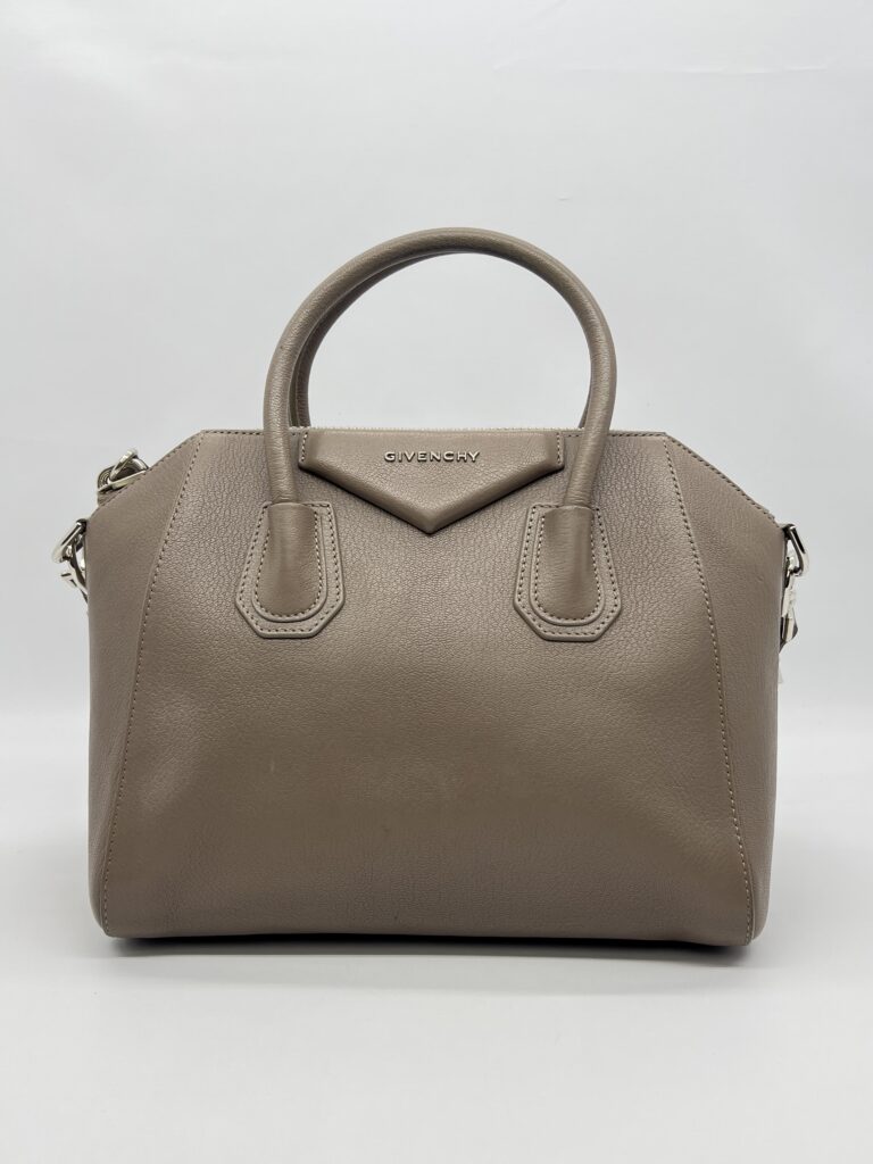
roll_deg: +0.0
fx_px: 874
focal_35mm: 26
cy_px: 582
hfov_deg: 53.1
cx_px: 436
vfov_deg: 67.3
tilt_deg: -9.4
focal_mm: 5.7
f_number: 1.5
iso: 40
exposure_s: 1/157
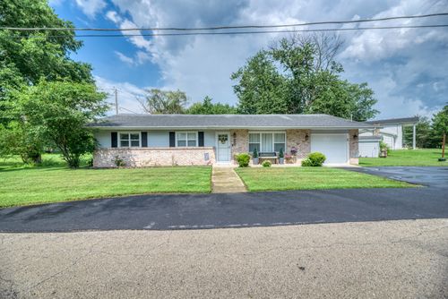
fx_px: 174
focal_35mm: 14
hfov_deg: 104.2
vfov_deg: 81.3
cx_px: 224
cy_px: 150
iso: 125
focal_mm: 14
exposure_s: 1/4000
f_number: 7.1
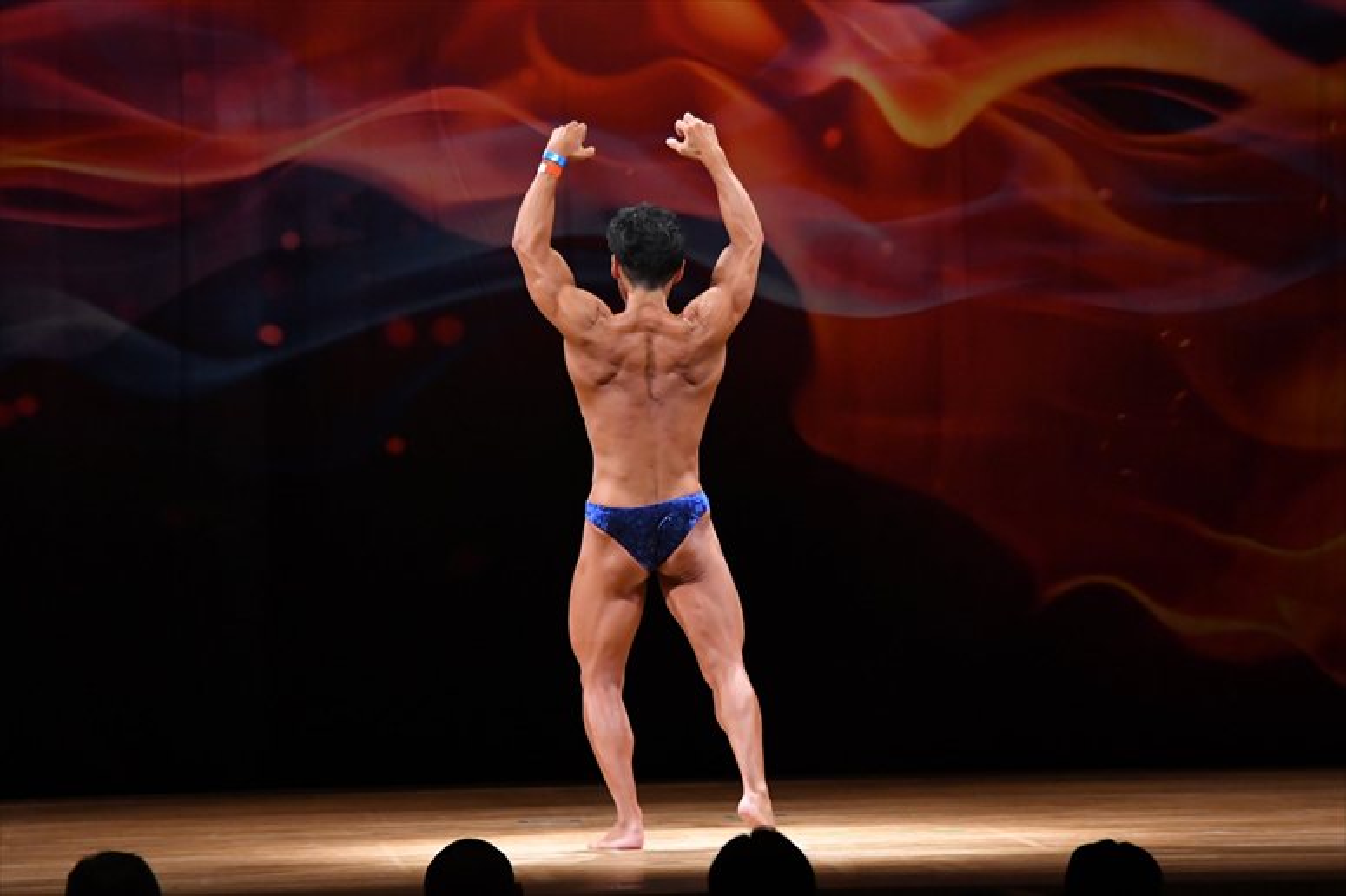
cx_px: 673
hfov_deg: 10.2
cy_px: 448
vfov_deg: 6.8
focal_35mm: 202
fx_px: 7549
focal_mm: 135
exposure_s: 1/400
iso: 4000
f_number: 5.6
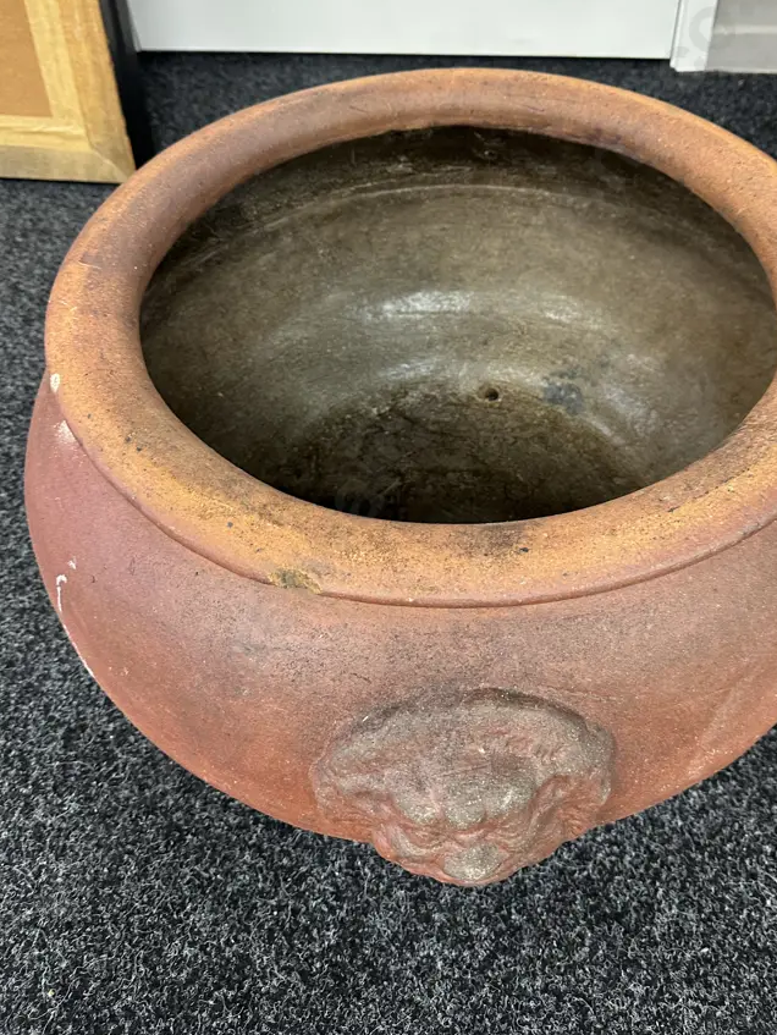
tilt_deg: -48.0
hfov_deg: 48.2
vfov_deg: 61.2
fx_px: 867
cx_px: 420
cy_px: 418
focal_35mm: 29
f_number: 1.78
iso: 250
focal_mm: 6.86
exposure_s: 1/50
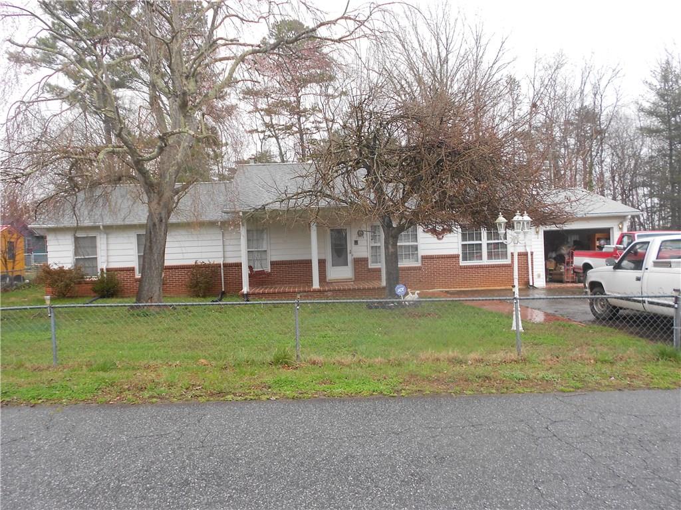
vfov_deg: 53.1
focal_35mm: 26
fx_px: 511
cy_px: 255
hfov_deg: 67.3
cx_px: 340
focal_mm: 4.6
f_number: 3.2
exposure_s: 1/60
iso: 80
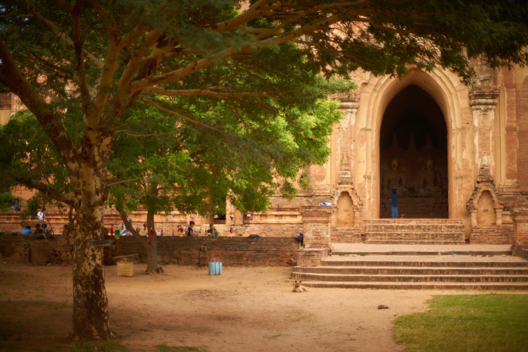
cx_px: 264
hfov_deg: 39.6
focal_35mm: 50
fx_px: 733
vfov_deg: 27.0
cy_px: 176
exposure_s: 1/125
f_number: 1.4
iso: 200
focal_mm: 50
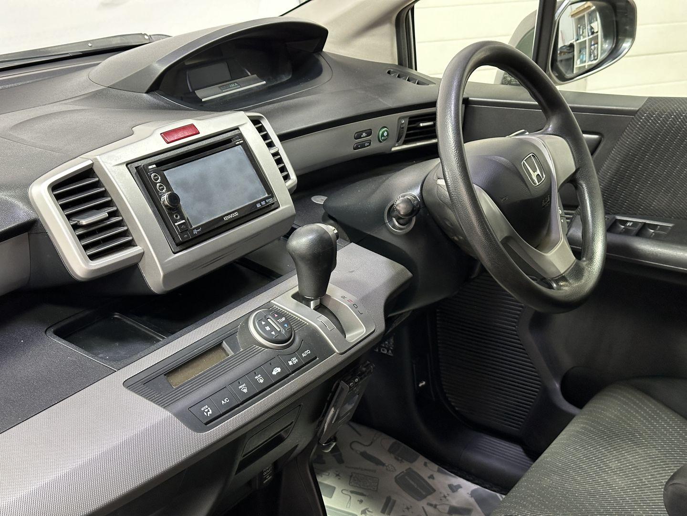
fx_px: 953
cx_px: 344
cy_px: 258
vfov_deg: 30.3
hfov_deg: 39.7
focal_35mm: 48
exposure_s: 1/33
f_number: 1.78
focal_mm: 6.86
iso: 400
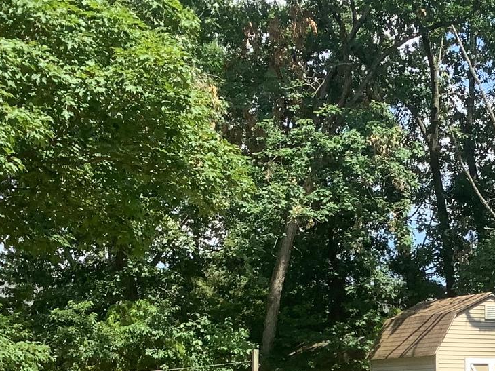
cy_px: 488
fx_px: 1244
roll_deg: -0.5
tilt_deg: -5.0
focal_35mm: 87
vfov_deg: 16.0
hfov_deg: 21.8
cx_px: 480
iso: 25
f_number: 2.4
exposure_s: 1/662
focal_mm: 3.3
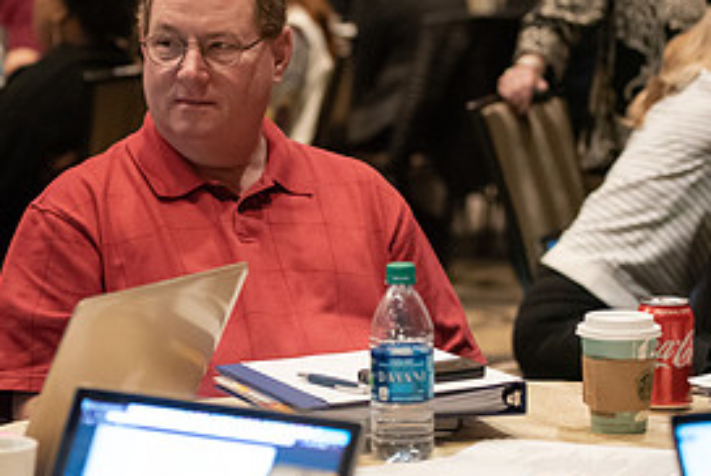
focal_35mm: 149
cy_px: 122
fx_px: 2946
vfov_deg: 9.2
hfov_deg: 13.7
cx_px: 214
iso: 5000
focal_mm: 70
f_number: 3.2
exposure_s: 1/200
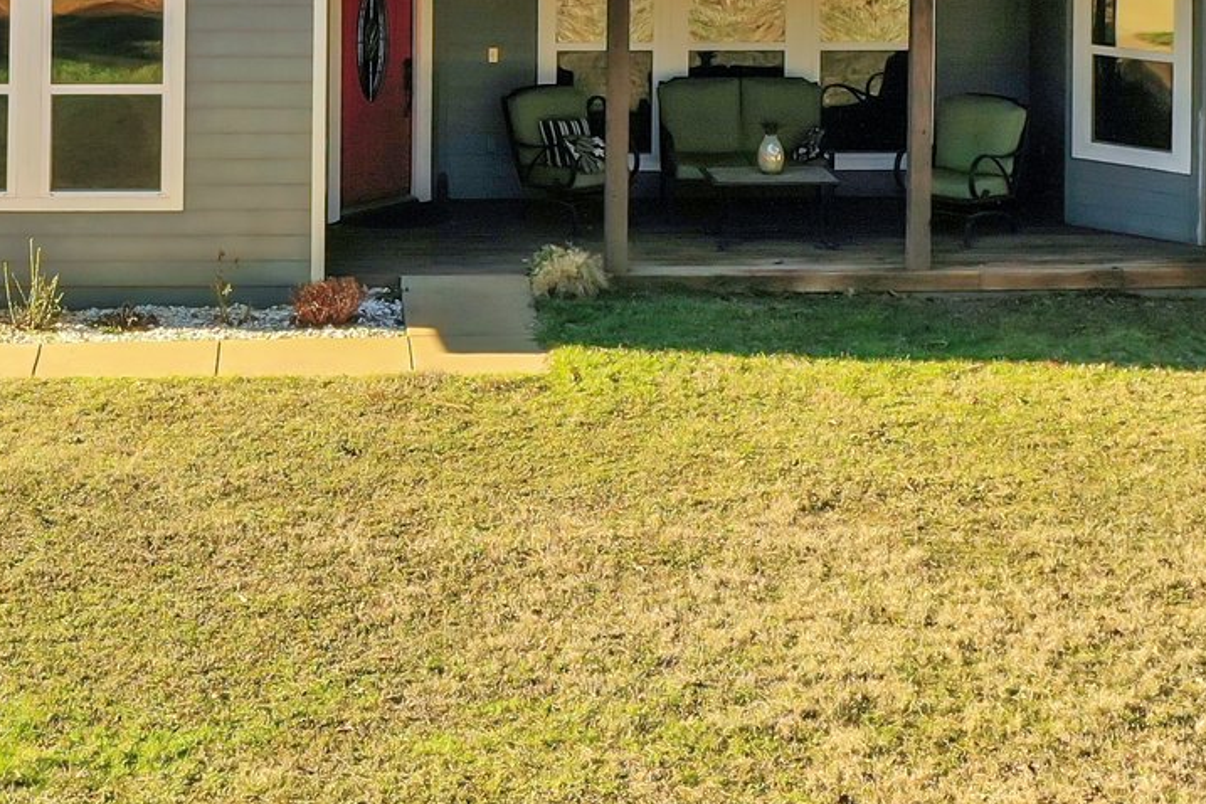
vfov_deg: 16.9
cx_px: 385
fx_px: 2680
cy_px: 152
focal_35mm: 80
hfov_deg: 25.2
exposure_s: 1/120
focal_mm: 10.26
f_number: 4.5
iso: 100
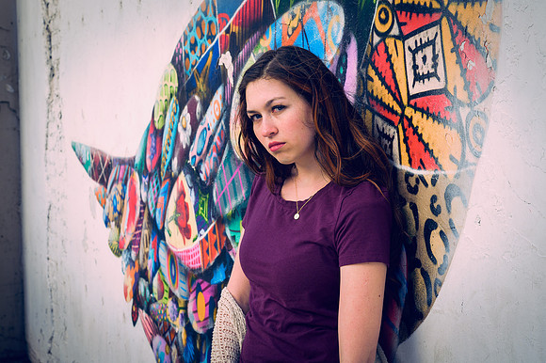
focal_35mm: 70
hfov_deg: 28.9
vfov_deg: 19.4
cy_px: 182
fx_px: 1061
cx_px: 273
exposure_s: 1/200
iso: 250
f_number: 10
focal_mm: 70
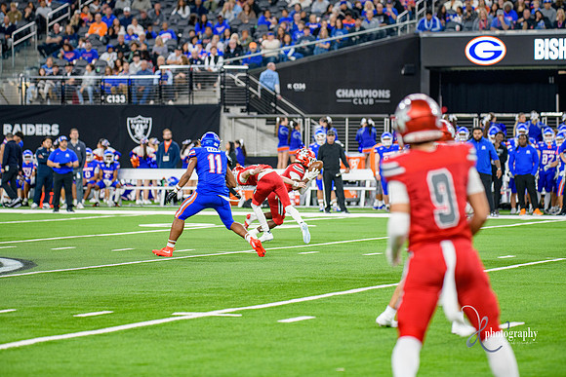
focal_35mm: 170
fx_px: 2673
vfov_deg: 8.1
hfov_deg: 12.1
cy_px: 188
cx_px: 283
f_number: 2.8
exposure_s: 1/400
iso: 1000
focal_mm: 170
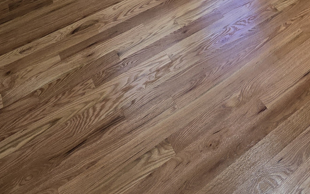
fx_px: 355
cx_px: 271
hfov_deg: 43.6
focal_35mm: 42
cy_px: -141
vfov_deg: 21.7
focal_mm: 2.2
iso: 64
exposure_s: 1/60
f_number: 2.2
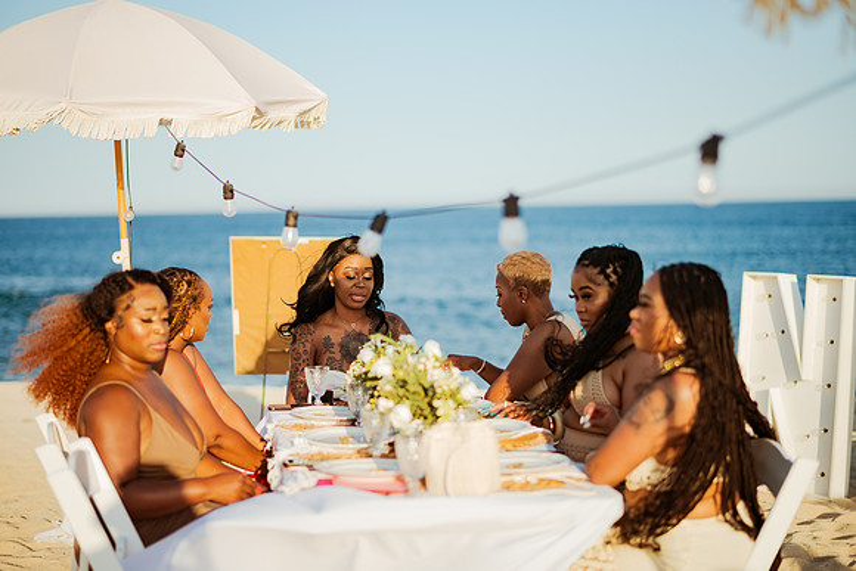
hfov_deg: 34.5
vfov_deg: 23.4
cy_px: 286
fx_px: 1379
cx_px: 428
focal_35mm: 58
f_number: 1.4
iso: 100
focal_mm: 58
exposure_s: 1/4000
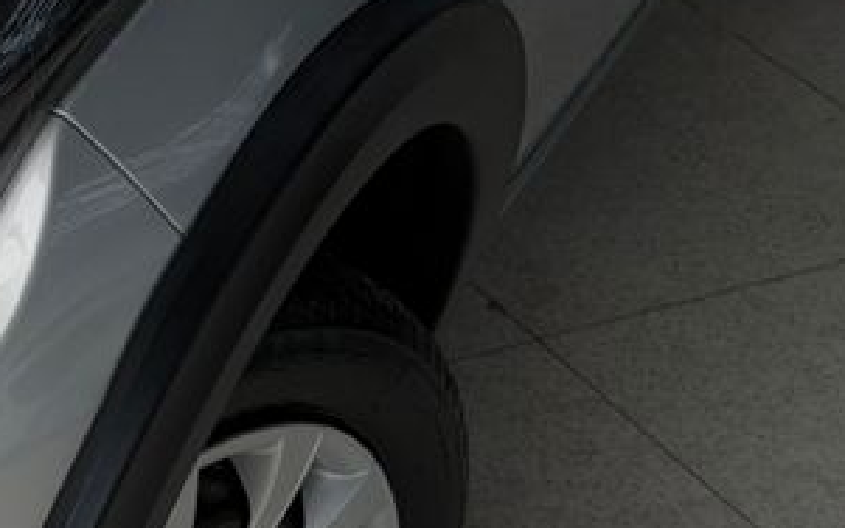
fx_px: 2993
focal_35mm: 130
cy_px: 413
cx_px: -194
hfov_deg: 15.4
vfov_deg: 10.1
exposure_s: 1/2494
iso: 100
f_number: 1.78
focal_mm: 6.76
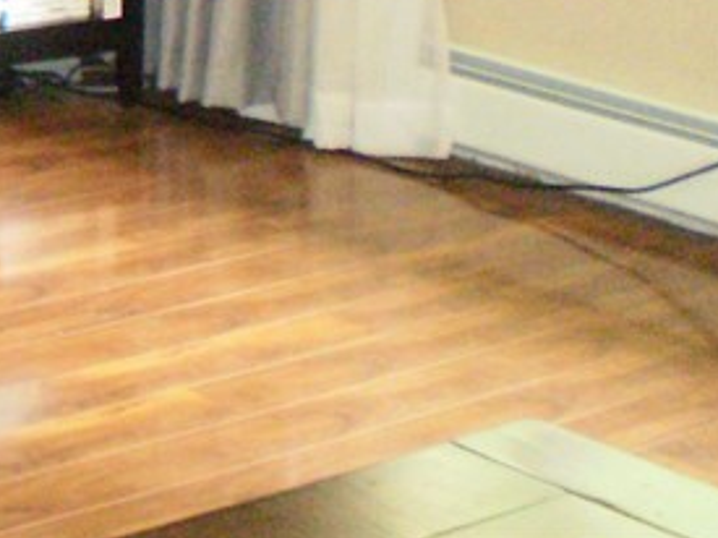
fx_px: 2778
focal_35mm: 134
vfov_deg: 10.4
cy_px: -457
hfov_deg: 13.5
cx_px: -480
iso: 640
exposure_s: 1/30
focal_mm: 6.3
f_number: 3.1
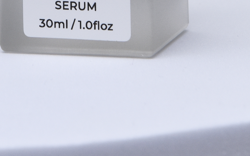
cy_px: -328
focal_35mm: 388
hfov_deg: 5.4
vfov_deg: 3.3
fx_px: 2643
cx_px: -6
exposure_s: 1/125
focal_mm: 70
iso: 400
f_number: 13
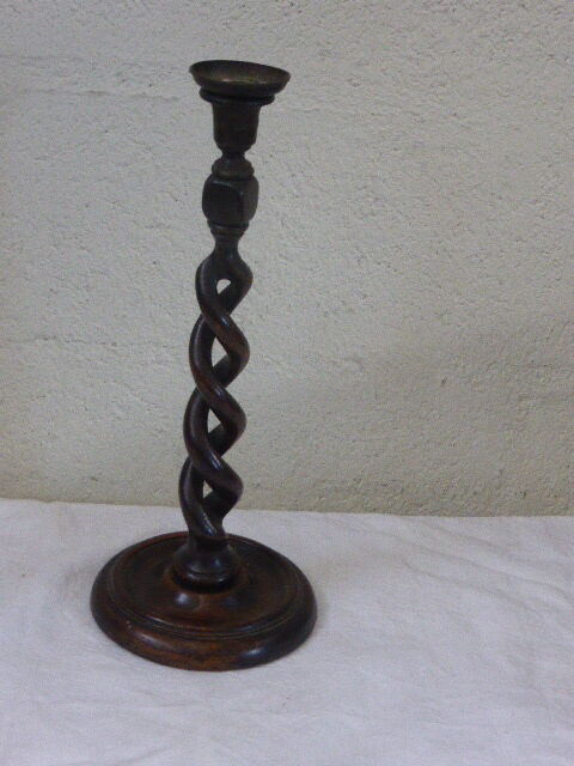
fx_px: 1349
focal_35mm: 61
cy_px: 383
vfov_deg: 31.7
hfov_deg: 24.0
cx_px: 287
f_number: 4.7
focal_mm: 10.3
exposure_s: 1/80
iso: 800
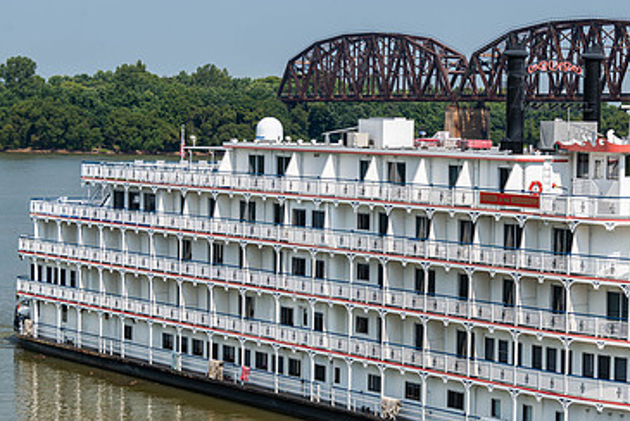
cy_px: 286
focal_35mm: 116
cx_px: 469
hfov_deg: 17.5
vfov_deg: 11.8
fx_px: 2032
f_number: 8
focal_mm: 68
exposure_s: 1/160
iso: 64
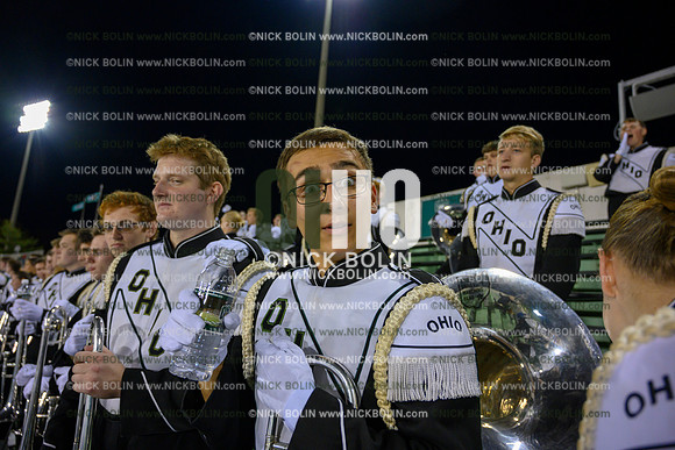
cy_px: 225
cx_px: 338
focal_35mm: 24
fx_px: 450
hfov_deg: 73.7
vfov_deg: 53.2
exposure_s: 1/250
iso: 2000
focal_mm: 24
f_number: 4
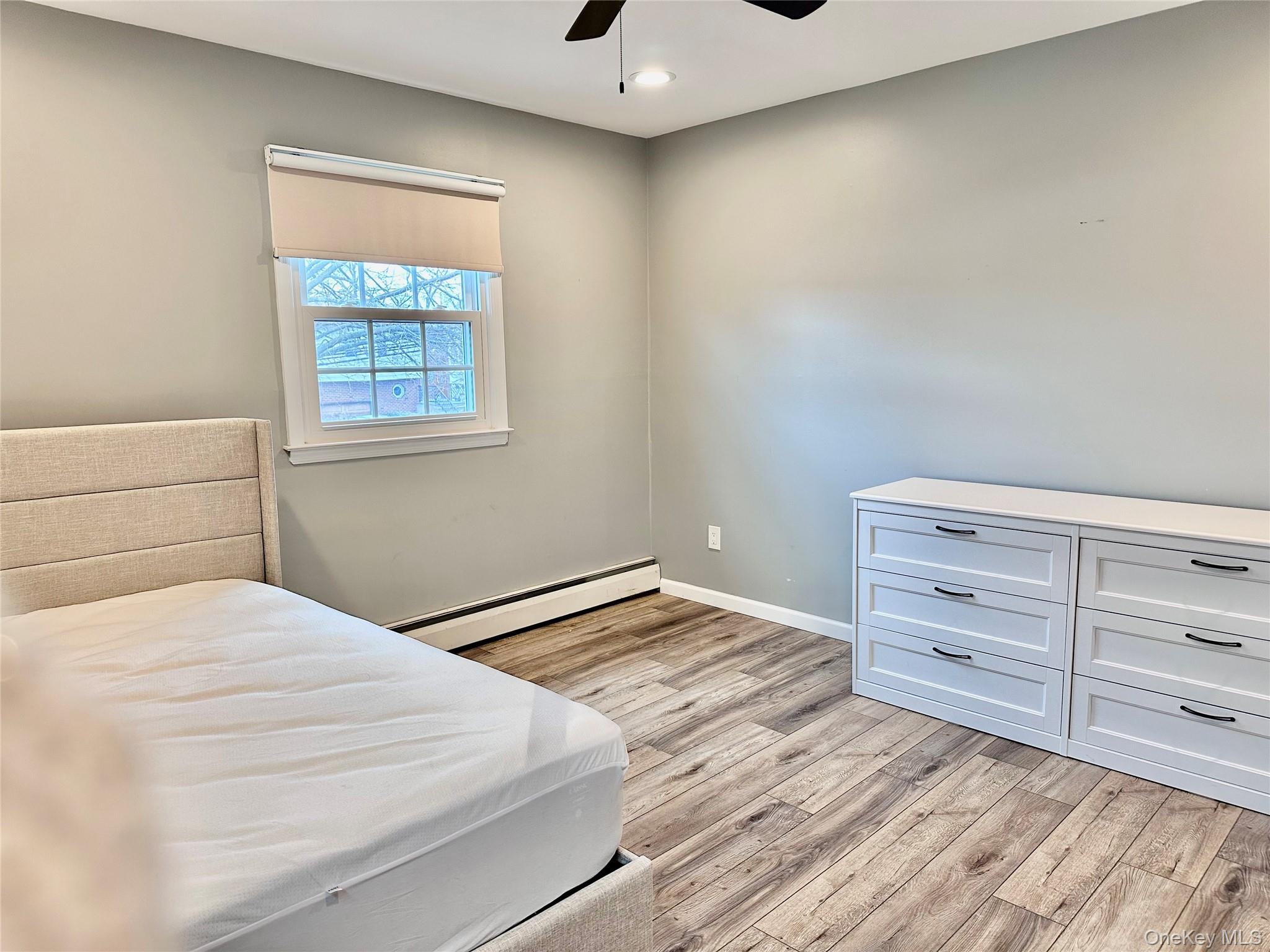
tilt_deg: -8.2
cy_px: 476
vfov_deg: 56.8
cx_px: 635
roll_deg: +0.8
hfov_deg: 71.6
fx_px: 881
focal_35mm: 24
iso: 160
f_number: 1.78
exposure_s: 1/120
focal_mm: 6.86
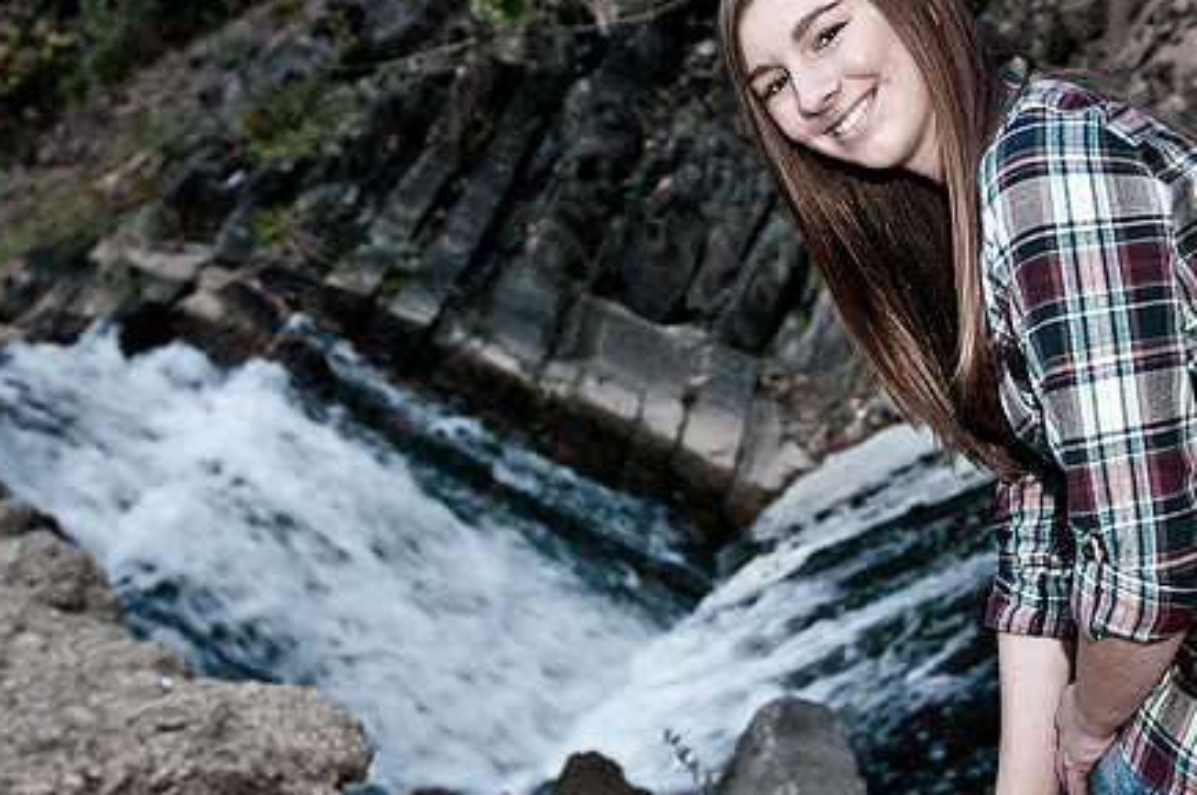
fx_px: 1594
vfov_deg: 28.0
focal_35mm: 48
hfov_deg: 40.8
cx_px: 762
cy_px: 378
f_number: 2.8
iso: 400
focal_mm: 24
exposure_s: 1/60
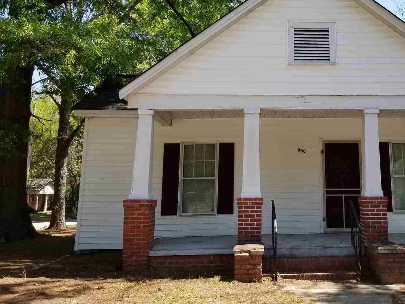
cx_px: 290
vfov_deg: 36.4
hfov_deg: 46.6
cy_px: 96
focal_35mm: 39
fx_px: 456
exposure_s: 1/1104
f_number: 1.7
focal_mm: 4.3
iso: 50
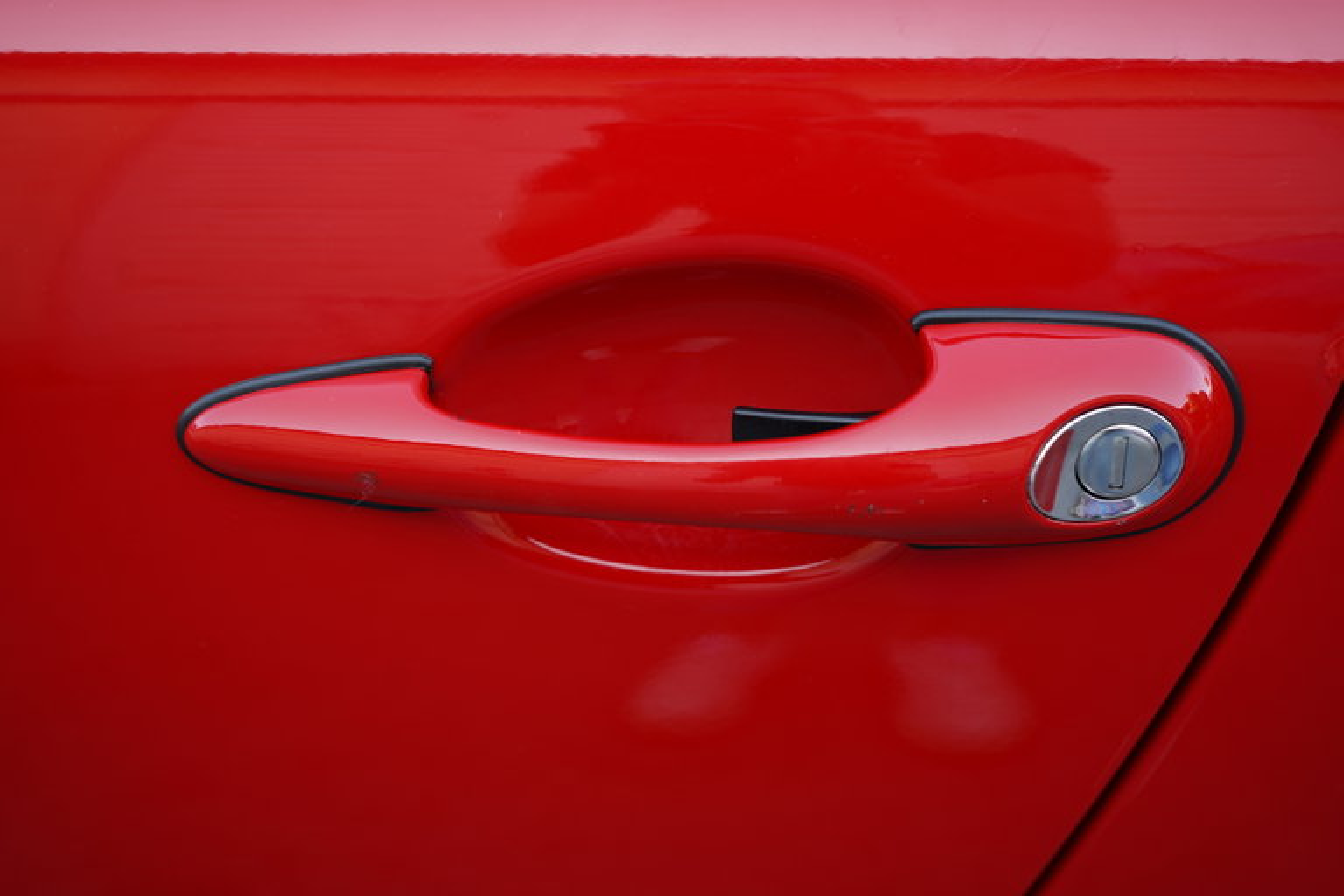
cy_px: 448
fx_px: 1605
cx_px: 672
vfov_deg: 31.2
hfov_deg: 45.4
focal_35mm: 43
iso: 100
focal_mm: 43
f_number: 4.5
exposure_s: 1/60
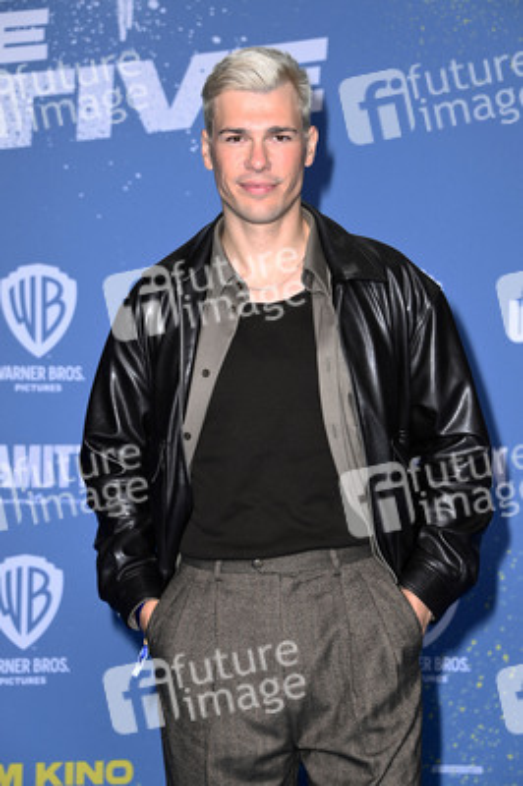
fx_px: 2008
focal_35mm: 92
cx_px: 262
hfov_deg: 14.8
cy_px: 393
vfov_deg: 22.2
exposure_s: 1/250
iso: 1250
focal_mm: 92
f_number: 5.6
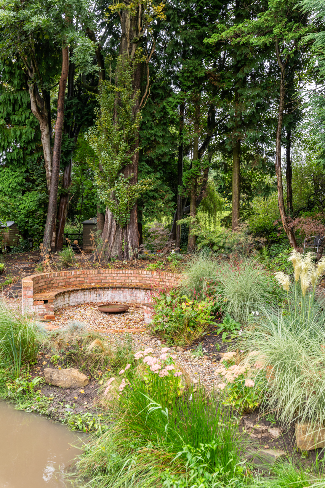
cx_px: 162
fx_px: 406
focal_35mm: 30
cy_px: 244
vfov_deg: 61.9
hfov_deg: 43.6
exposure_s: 1/25
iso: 200
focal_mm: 30
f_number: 8
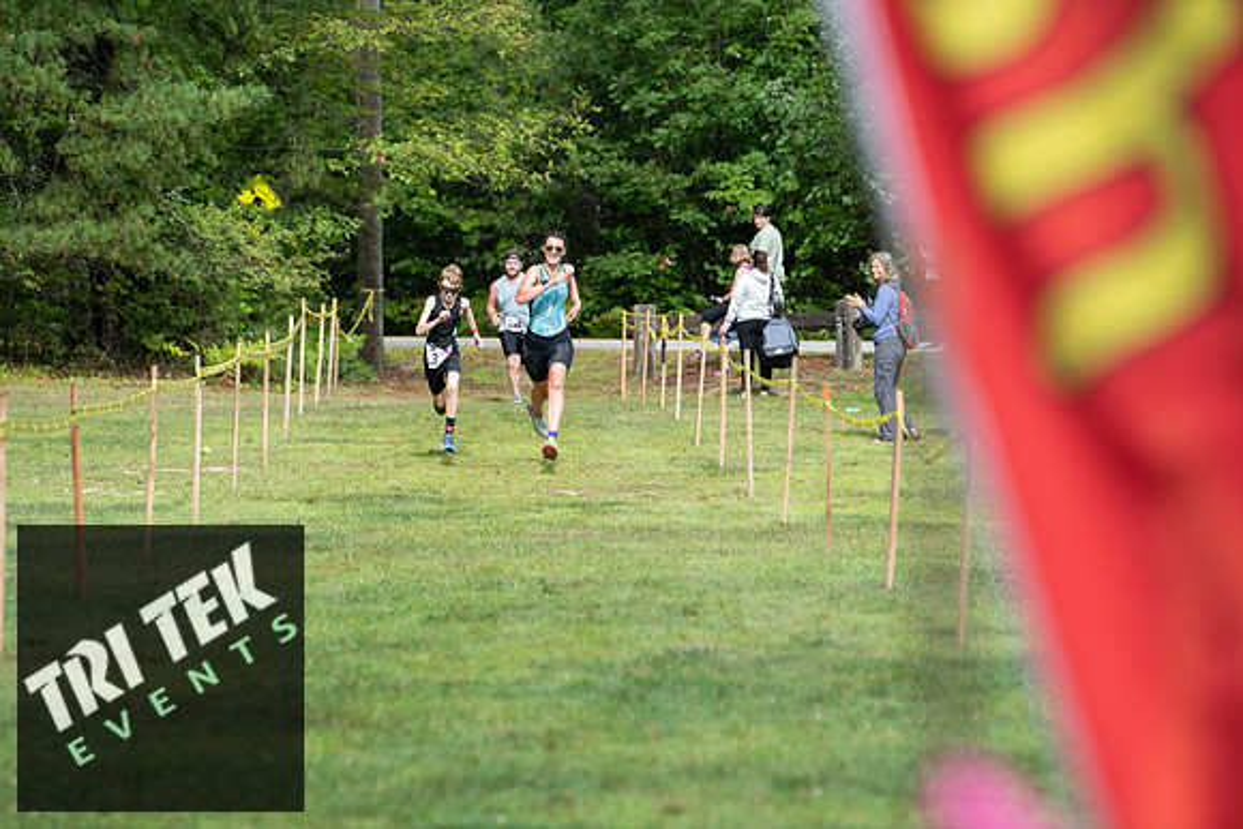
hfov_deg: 10.3
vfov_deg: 6.9
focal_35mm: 200
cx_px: 622
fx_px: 6907
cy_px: 414
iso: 250
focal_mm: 200
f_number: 4.5
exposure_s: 1/800
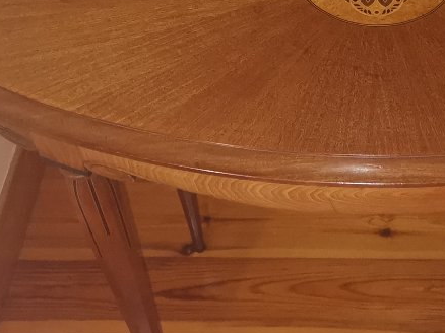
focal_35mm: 74
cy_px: 31
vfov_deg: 19.5
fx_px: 951
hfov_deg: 25.8
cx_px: 369
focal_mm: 4.75
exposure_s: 1/50
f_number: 1.8
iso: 400
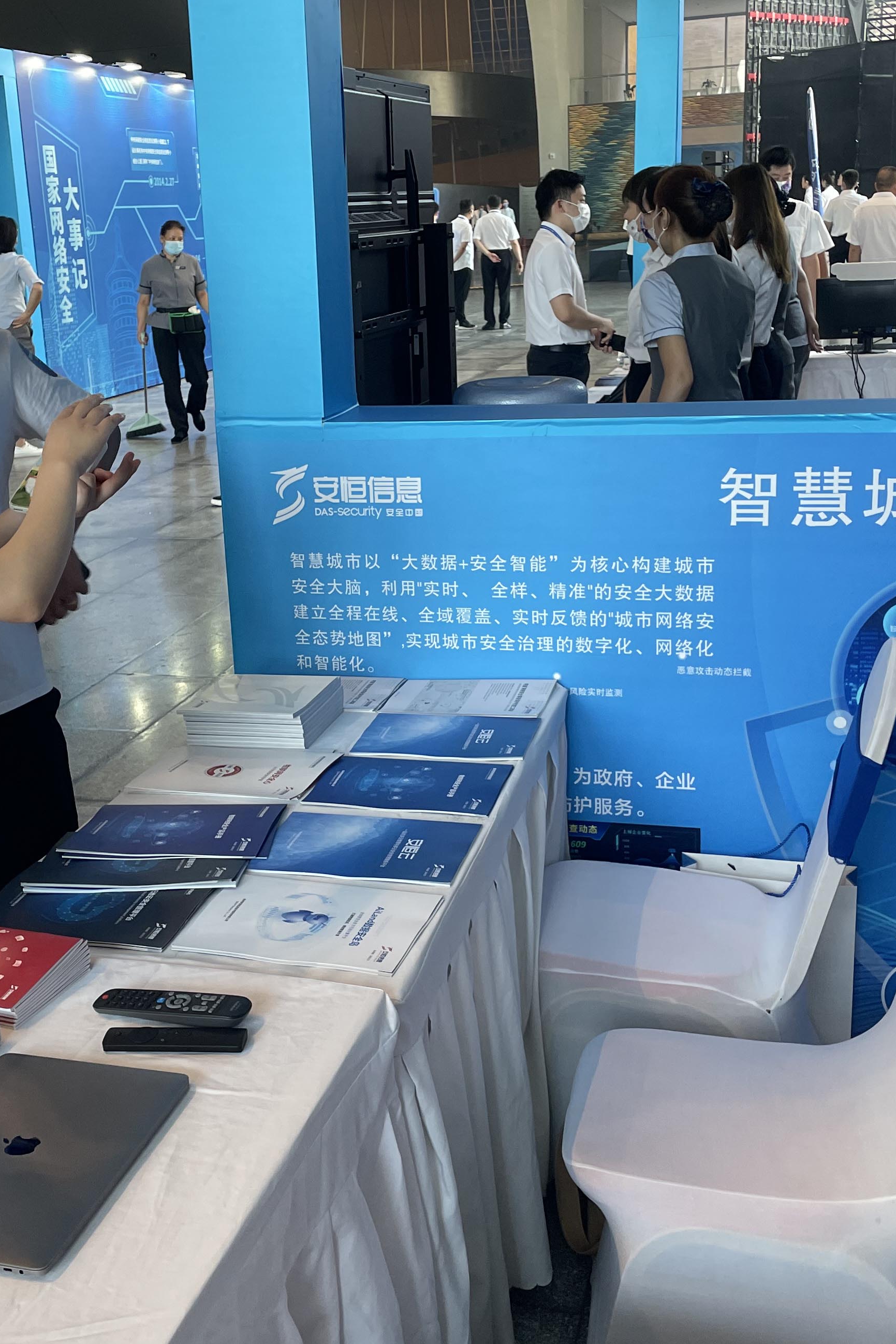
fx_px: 1568
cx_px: 352
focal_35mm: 42
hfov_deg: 31.8
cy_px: 649
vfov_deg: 46.4
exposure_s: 1/100
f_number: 1.6
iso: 100
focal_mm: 4.2
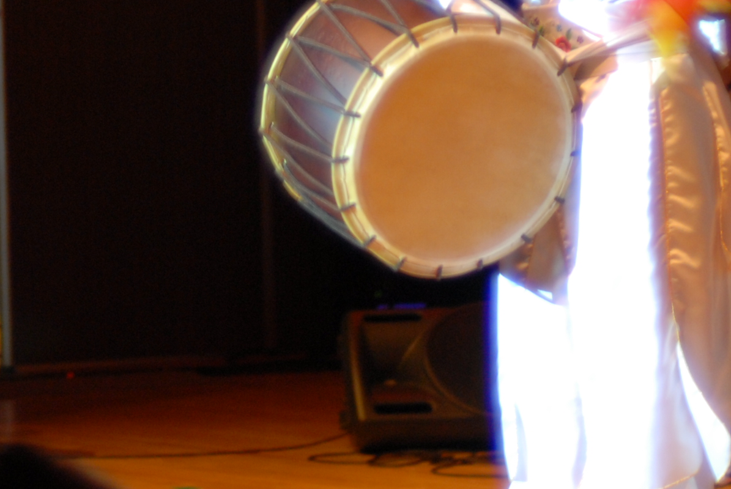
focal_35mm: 243
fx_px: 4940
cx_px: 133
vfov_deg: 5.7
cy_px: -18
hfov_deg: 8.4
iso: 250
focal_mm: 50
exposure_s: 1/30
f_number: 1.4
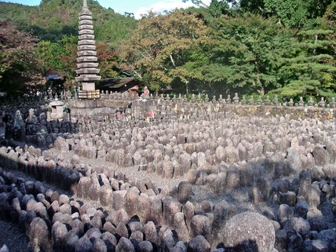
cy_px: 130
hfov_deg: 46.8
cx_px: 176
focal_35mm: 40
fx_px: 388
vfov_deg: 36.0
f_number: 2.8
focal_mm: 6
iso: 50
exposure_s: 1/500
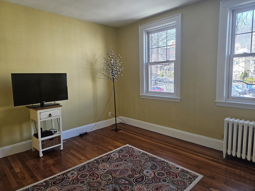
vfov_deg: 58.9
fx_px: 169
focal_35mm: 23
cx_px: 128
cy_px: 96
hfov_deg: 73.9
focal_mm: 5.4
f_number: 1.8
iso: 200
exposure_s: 1/120
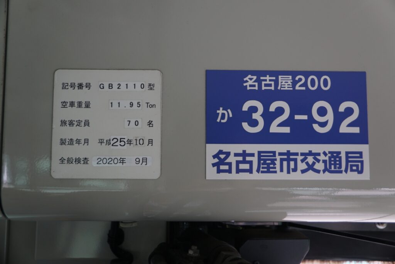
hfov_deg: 49.5
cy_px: 132
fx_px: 428
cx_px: 198
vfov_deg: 34.3
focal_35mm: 39
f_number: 4
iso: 125
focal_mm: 26
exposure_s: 1/60
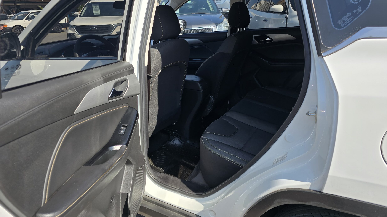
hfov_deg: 71.9
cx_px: 190
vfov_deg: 44.2
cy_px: 86
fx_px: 267
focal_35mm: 26
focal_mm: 6.3
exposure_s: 1/569
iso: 12
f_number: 1.7
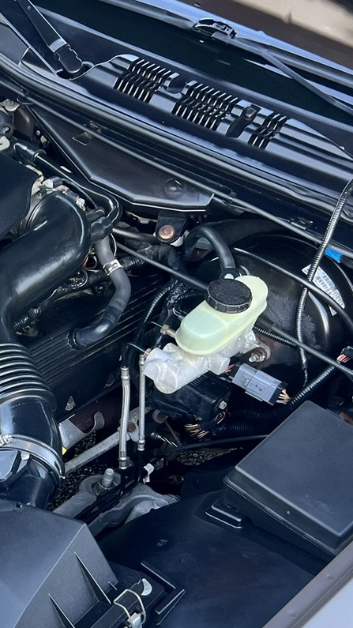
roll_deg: -0.9
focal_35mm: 57
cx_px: -144
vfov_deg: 36.3
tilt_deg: -42.1
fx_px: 949
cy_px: 403
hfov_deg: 19.0
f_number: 1.5
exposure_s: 1/121
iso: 80
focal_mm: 5.7
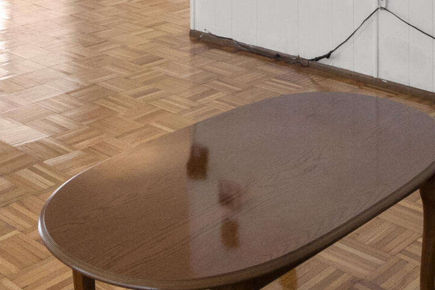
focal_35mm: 68
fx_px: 823
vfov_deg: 17.0
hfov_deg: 29.5
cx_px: 153
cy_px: -206
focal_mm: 11
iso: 320
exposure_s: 1/13
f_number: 6.3
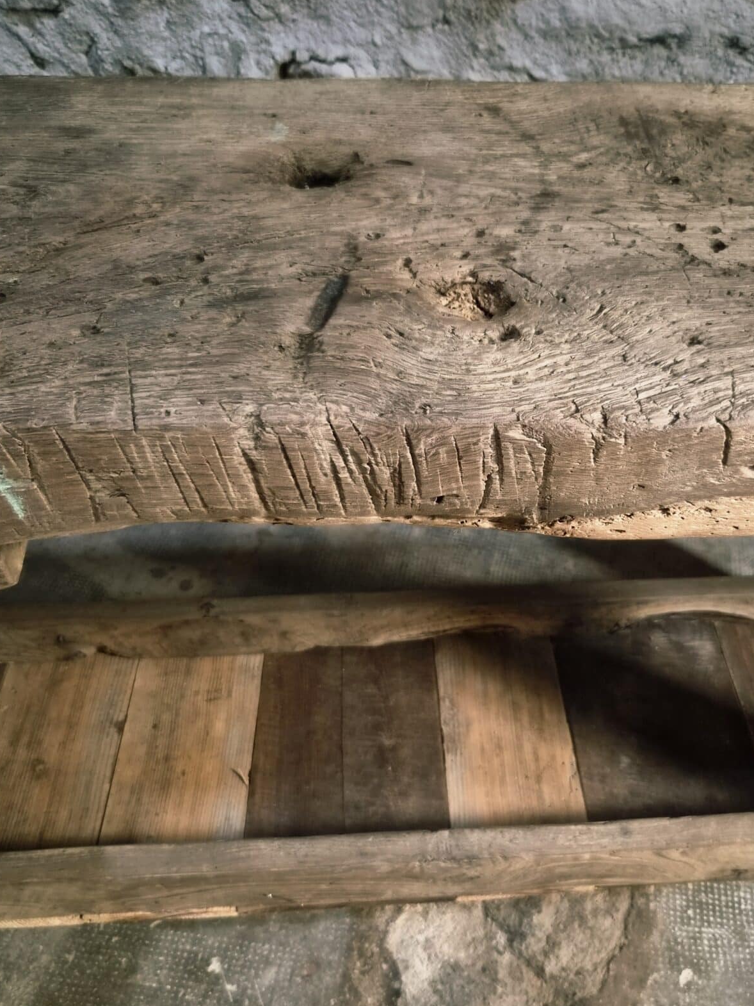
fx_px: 871
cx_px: 442
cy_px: 489
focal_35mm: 30
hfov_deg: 46.6
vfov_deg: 59.9
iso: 1600
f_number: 1.8
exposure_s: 1/50
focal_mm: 5.4
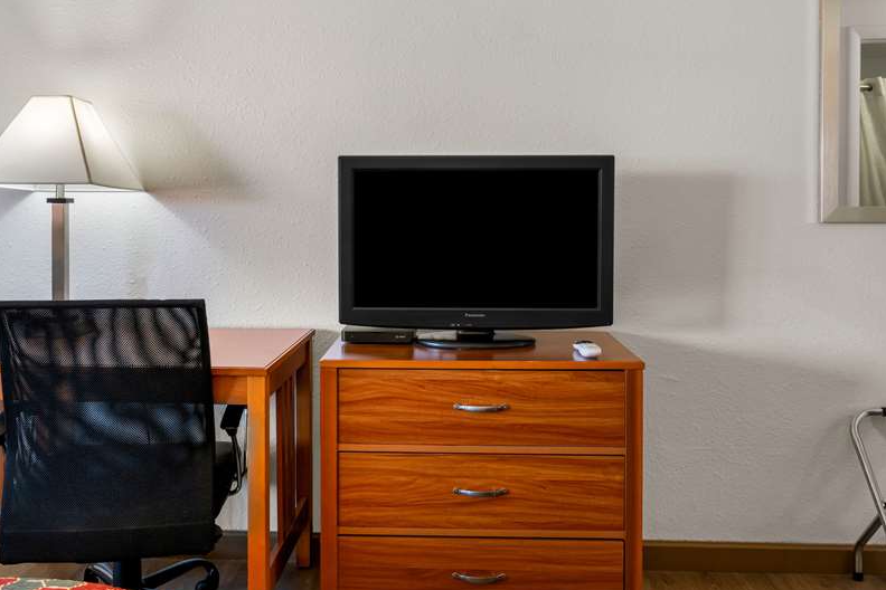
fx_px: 763
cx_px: 425
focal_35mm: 31
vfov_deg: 42.0
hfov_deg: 60.3
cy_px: 218
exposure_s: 1/1.67
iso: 500
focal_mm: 24
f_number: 11
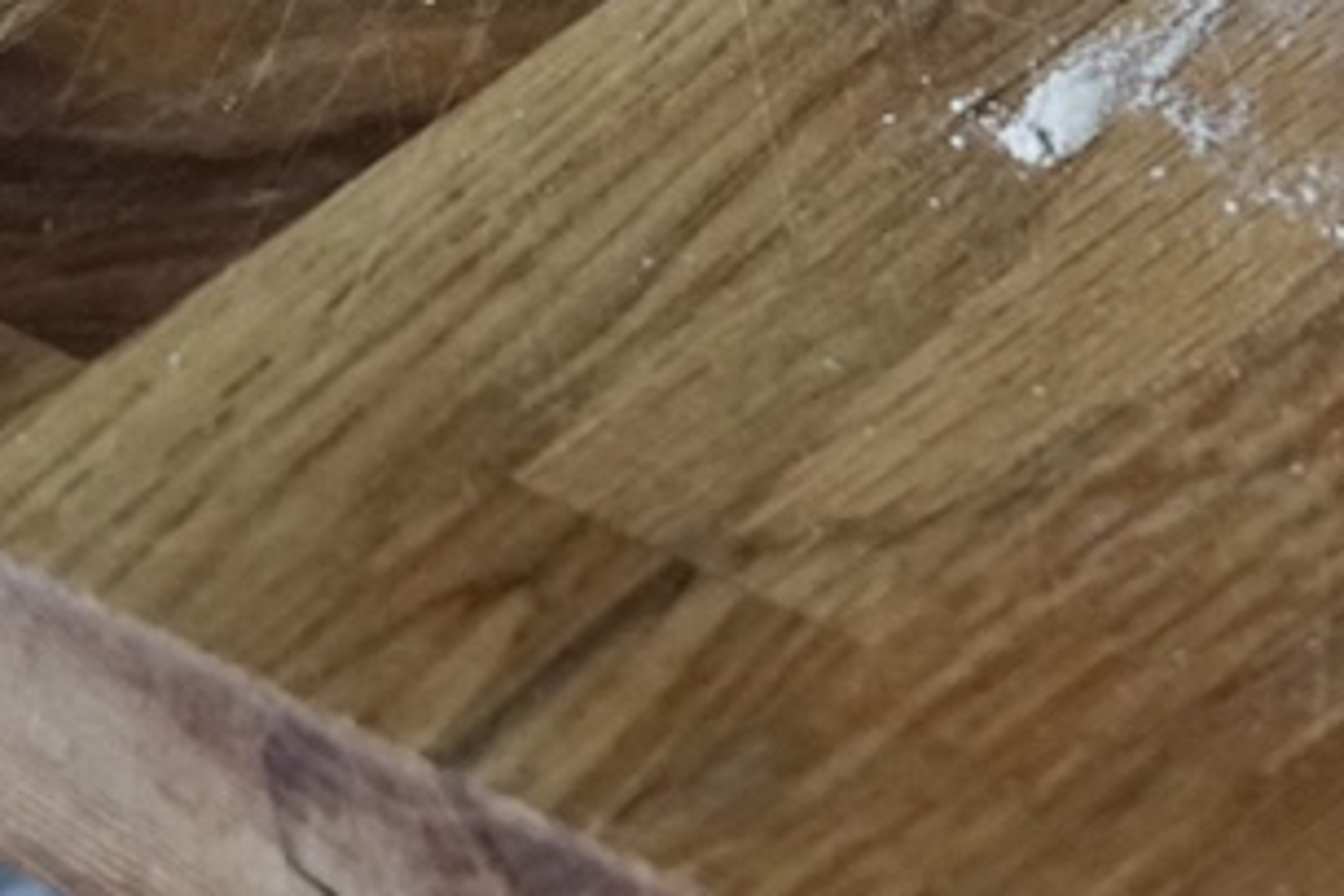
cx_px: 2640
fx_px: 7503
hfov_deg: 9.6
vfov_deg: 6.7
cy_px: -569
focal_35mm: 201
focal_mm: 32
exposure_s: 1/160
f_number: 4.5
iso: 2500
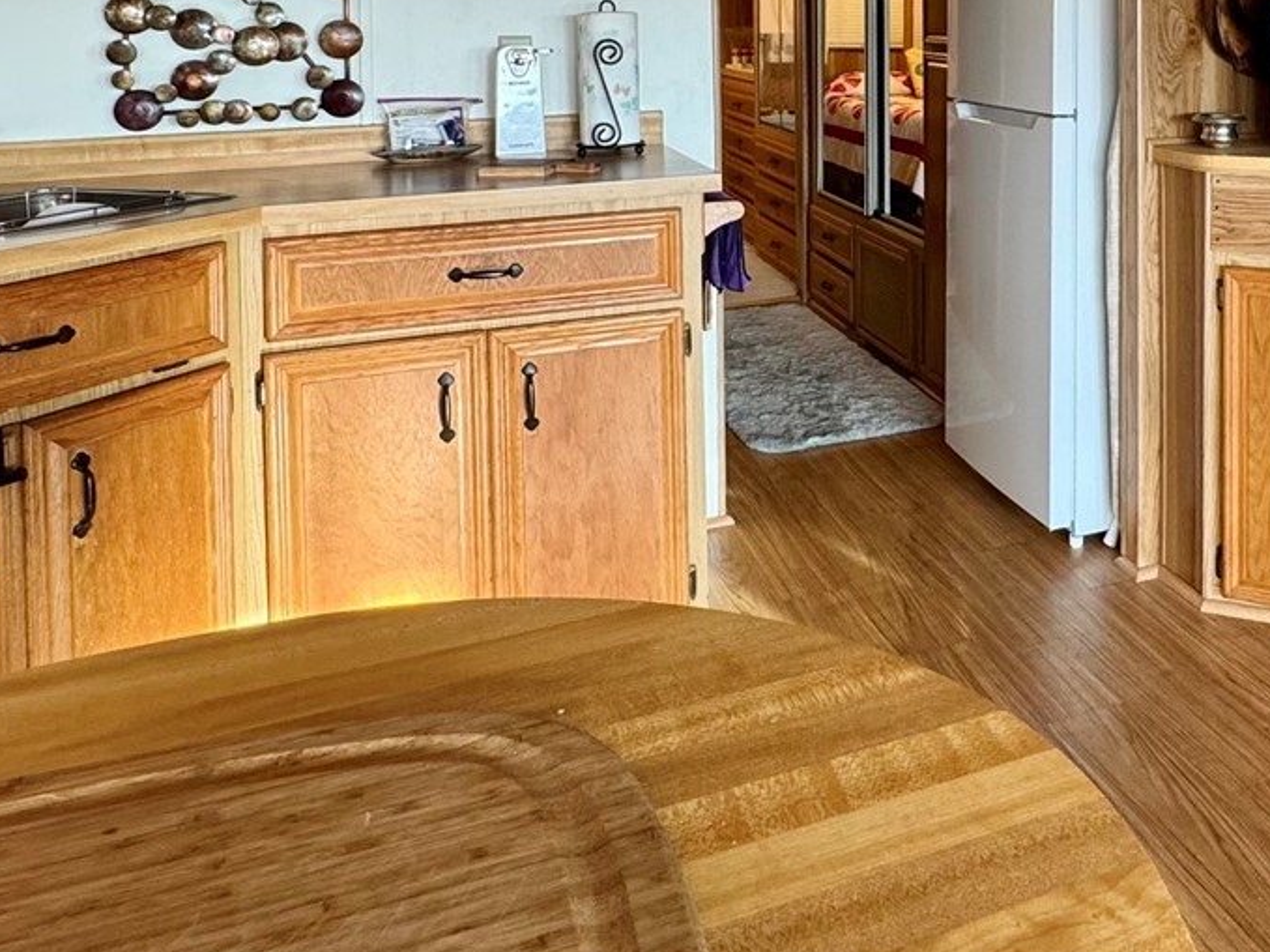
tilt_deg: -1.4
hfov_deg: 52.7
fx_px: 1210
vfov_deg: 38.7
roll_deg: +1.1
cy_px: 28
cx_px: 967
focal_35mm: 33
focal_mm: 2.22
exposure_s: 1/60
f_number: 2.2
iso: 250
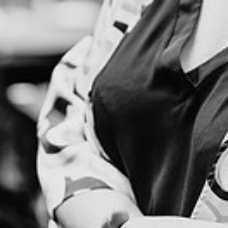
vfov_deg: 5.5
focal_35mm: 317
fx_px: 2362
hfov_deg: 5.5
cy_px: -73
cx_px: 135
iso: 280
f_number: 1.8
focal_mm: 85
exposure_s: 1/200
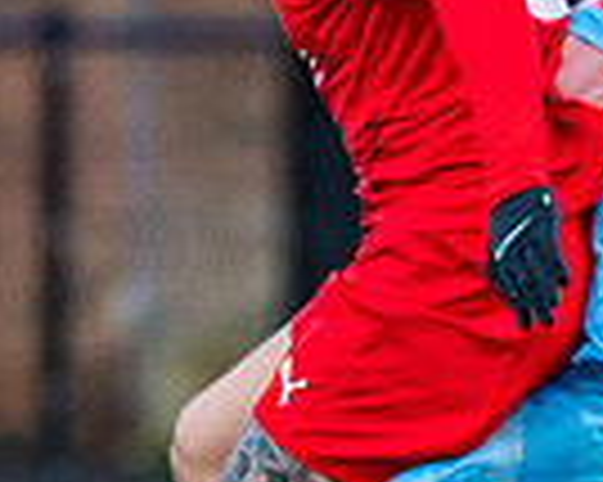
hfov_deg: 0.7
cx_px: 453
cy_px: 347
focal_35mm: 2743
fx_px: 48917
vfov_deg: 0.6
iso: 2000
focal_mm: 300
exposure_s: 1/1600
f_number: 2.8
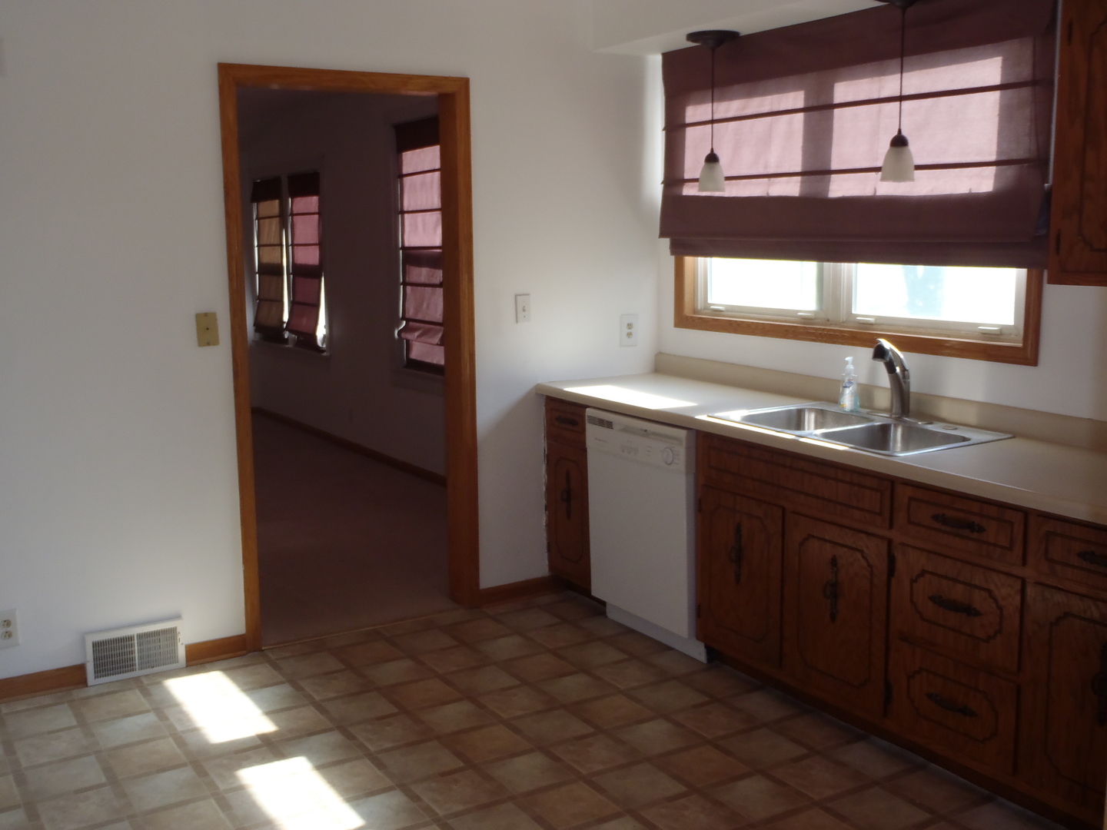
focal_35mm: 36
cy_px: 415
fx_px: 1151
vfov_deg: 39.7
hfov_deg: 51.4
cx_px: 554
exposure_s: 1/30
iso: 100
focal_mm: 6.45
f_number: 4.5
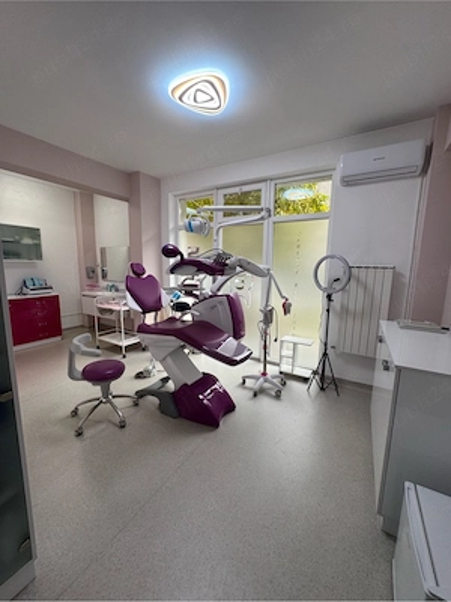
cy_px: 301
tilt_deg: -7.4
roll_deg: -0.7
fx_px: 243
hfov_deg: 85.7
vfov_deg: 102.1
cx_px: 226
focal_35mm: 14
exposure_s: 1/100
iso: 100
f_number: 2.2
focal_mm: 2.22
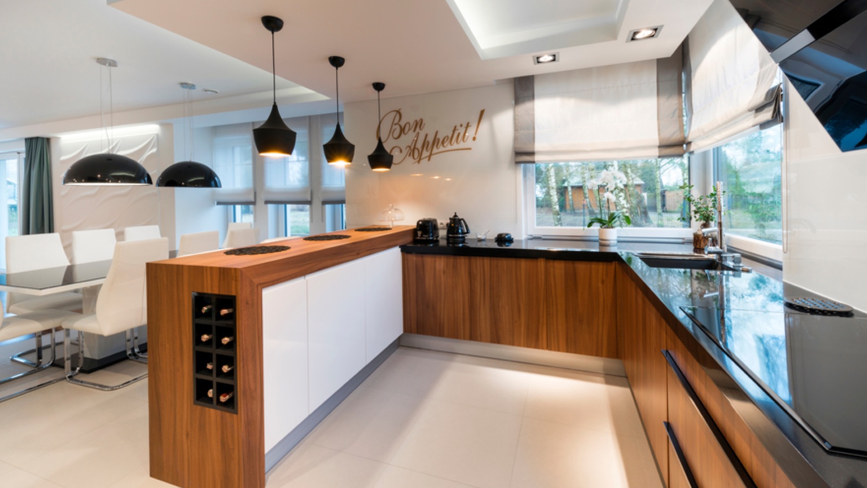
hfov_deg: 103.0
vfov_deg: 70.2
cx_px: 443
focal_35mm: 15
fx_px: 345
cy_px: 212
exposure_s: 3
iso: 100
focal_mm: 14
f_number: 16
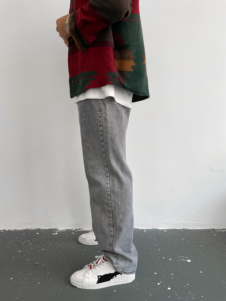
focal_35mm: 29
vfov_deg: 61.7
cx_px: 113
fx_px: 252
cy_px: 150
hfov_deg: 48.2
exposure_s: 1/120
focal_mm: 3
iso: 64
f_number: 1.8
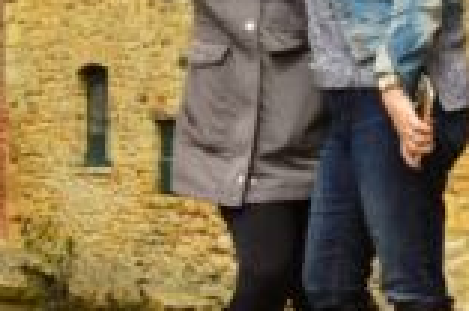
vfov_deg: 6.4
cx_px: -27
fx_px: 2783
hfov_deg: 9.6
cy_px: 58
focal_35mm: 214
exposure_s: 1/60
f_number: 18
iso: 200
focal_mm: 35
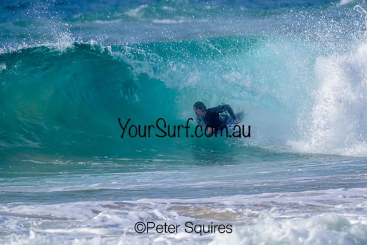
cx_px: 236
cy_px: 128
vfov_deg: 1.3
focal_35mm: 1031
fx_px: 10512
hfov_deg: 2.0
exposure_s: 1/2000
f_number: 11
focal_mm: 800
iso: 640
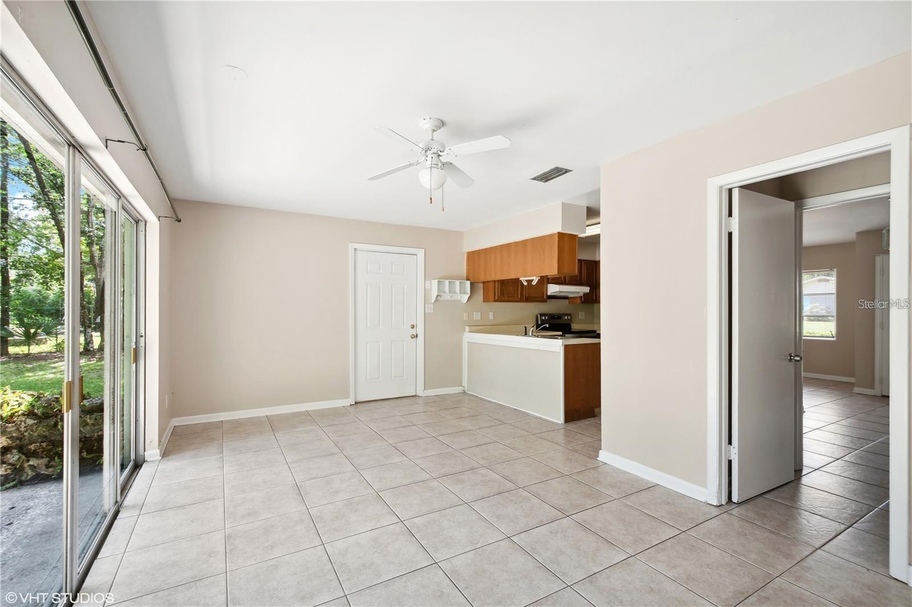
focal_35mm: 15
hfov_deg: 100.4
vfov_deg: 77.3
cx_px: 456
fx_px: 380
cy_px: 304
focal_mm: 10
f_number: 8
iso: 200
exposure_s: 1/20
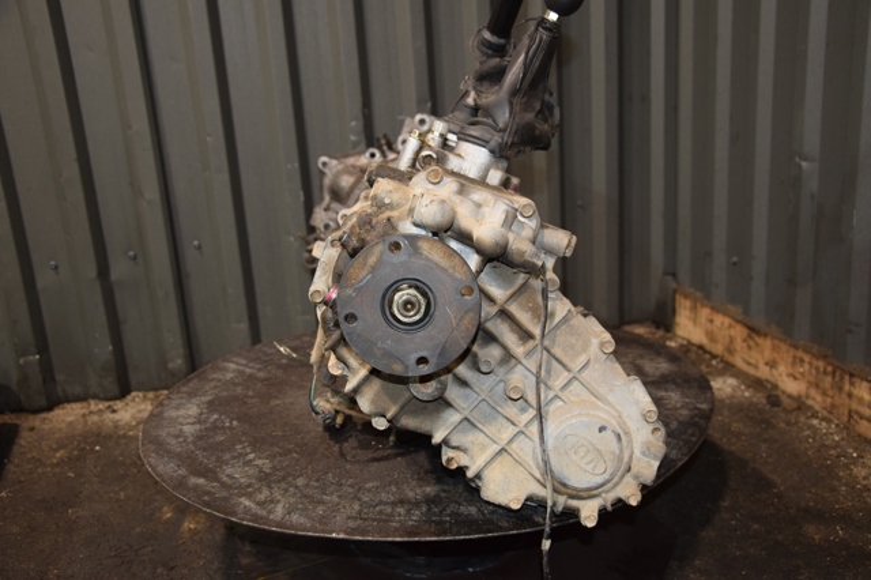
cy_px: 290
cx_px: 436
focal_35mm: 38
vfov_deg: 35.5
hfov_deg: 51.3
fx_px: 907
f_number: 5
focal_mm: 25
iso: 800
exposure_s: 1/60
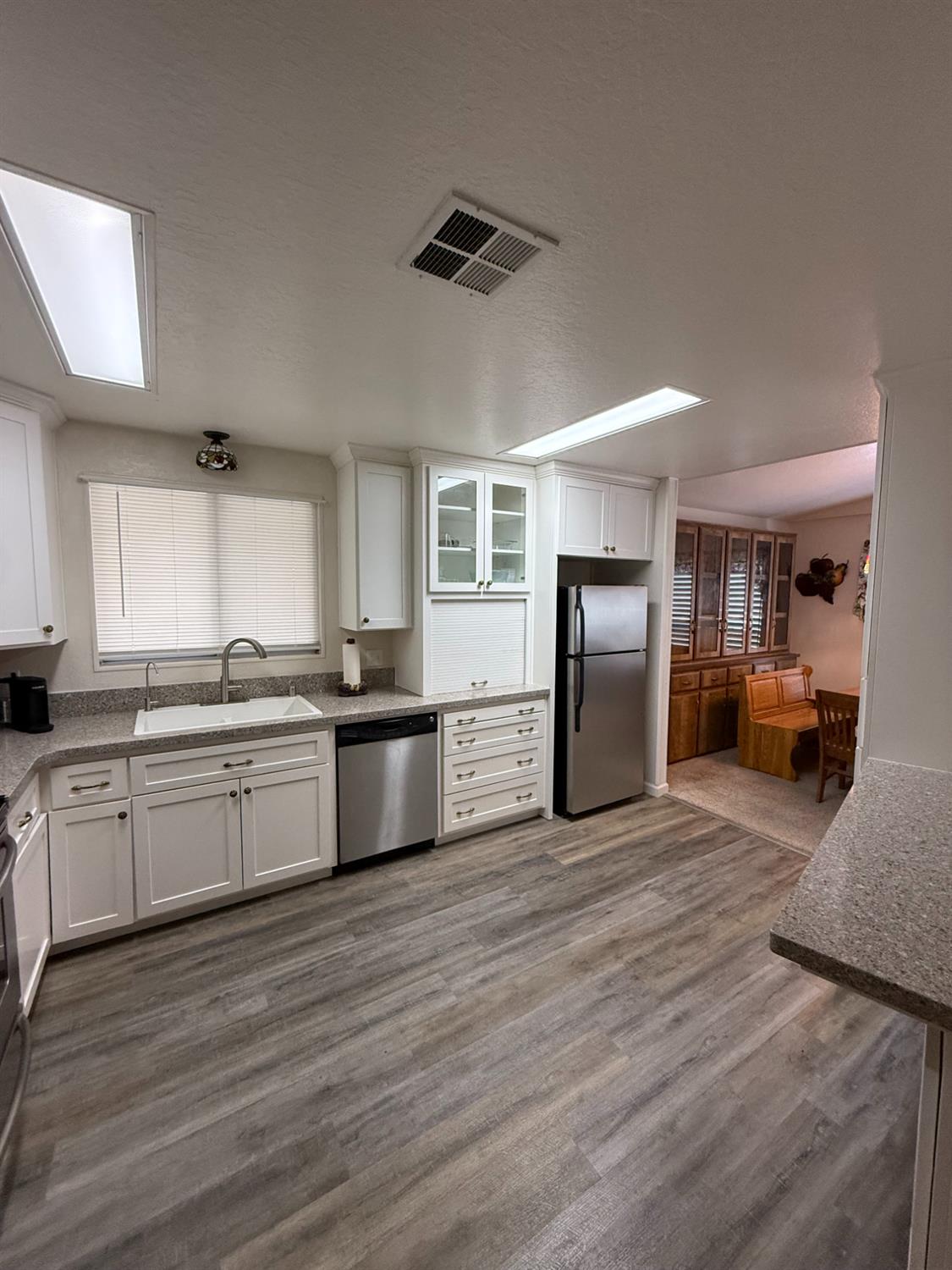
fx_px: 513
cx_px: 476
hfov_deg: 85.7
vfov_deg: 102.1
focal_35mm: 14
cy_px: 635
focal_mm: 2.22
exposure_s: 1/110
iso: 320
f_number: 2.2
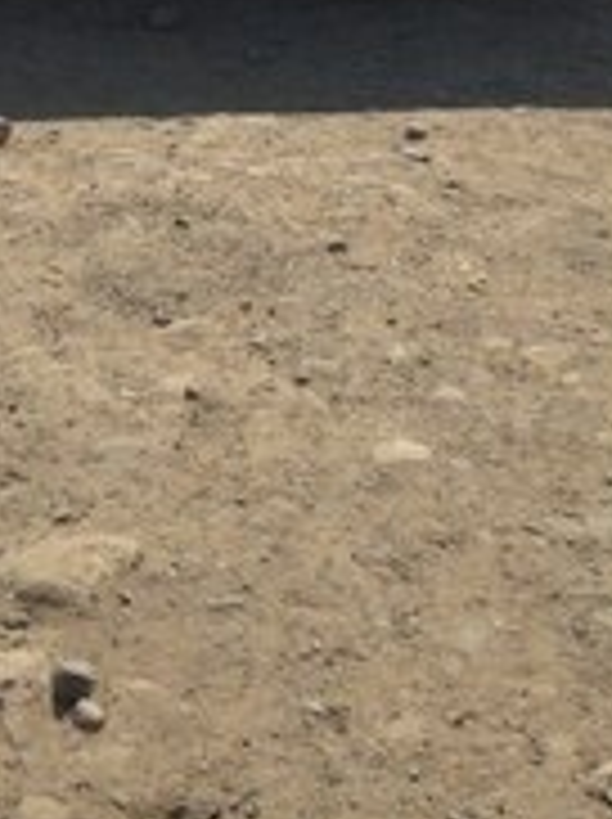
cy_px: -284
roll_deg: -4.8
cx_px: 216
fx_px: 2127
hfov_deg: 16.3
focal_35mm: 90
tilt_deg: -4.9
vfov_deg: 19.8
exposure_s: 1/2358
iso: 50
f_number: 2.4
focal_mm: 4.12
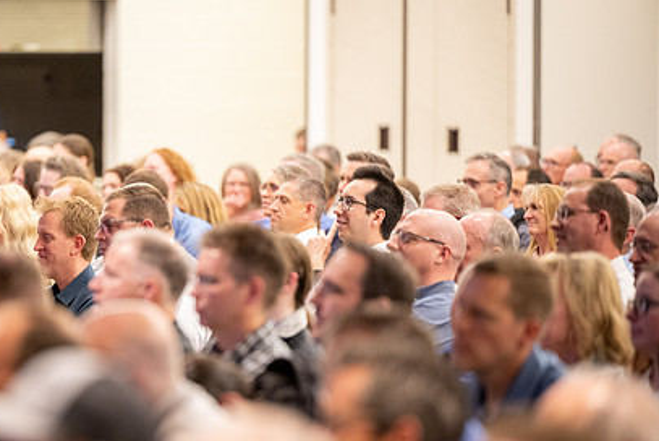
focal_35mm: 285
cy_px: 275
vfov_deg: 4.8
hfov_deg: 7.2
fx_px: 5221
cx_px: 212
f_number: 2.8
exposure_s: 1/125
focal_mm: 200
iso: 2500
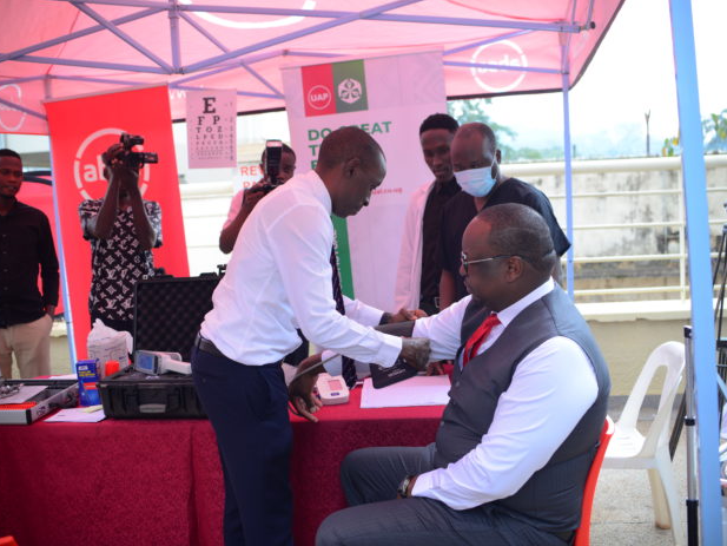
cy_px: 273
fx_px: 798
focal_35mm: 38
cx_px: 355
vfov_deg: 37.7
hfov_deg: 49.0
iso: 160
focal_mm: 35
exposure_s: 1/200
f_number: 5.6
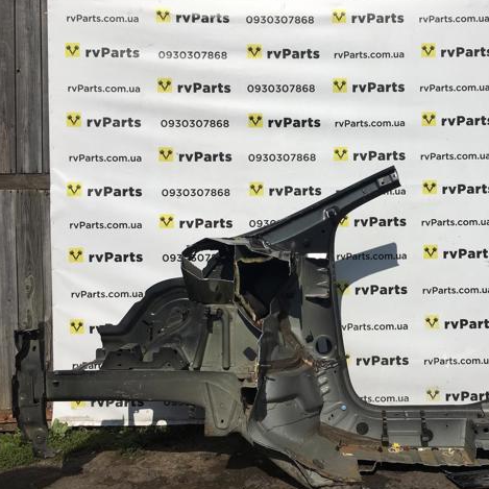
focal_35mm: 35
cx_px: 329
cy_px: 243
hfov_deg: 46.4
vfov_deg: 47.2
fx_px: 559
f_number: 2.2
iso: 25
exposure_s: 1/4808
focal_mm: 4.15
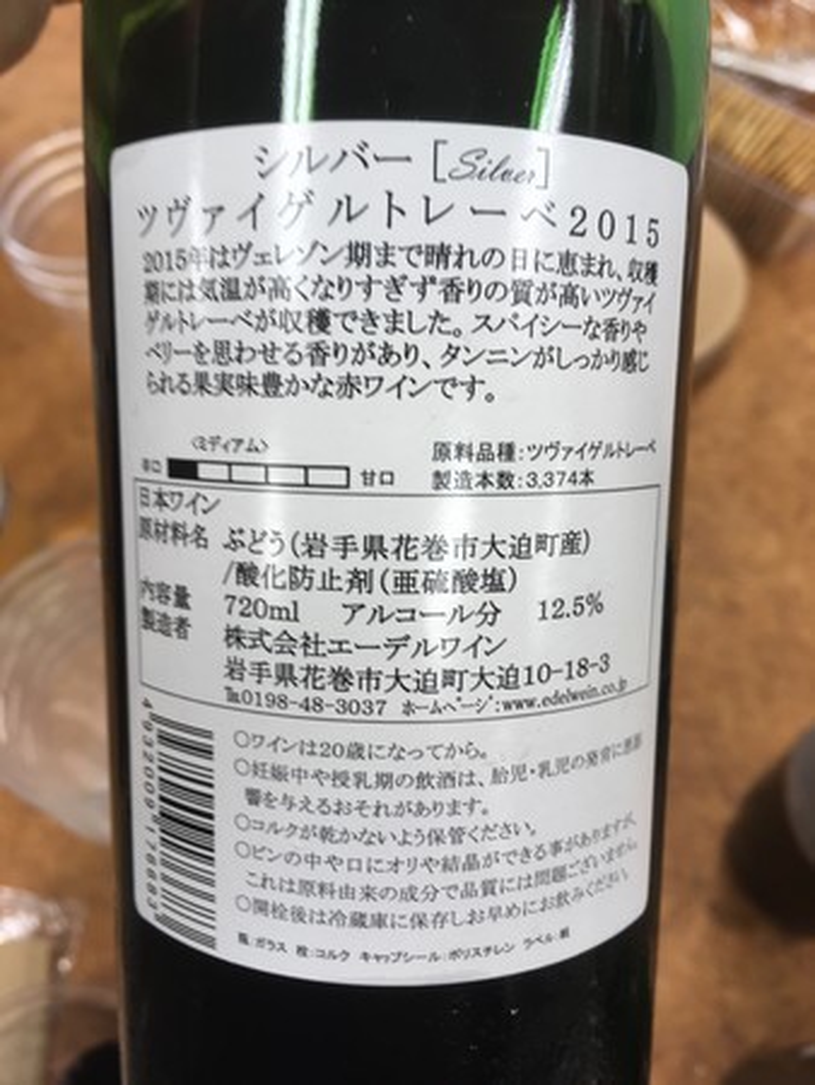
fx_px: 910
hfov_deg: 48.3
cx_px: 408
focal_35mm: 29
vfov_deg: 61.6
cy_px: 542
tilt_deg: -62.1
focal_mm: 4.15
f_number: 2.2
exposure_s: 1/50
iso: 32
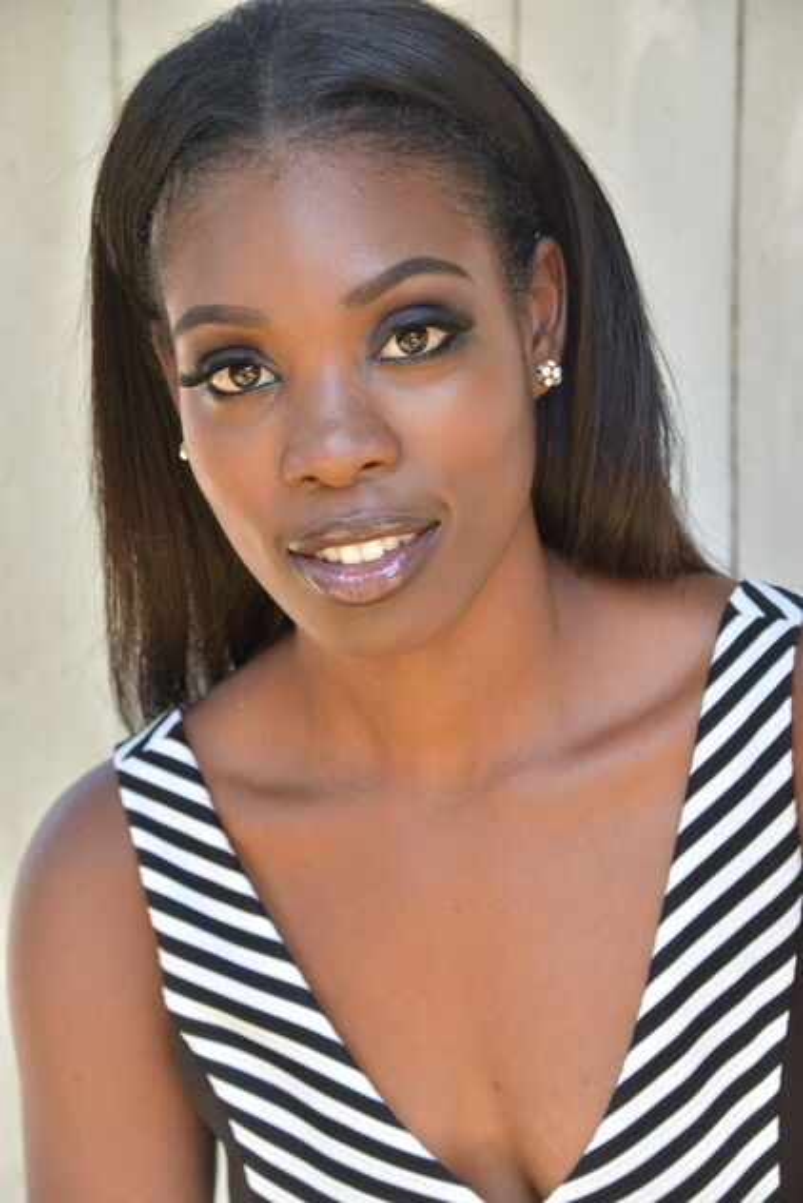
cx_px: 402
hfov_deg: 11.2
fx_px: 4077
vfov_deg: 16.8
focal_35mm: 122
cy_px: 602
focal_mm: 122
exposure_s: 1/200
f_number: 8
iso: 800
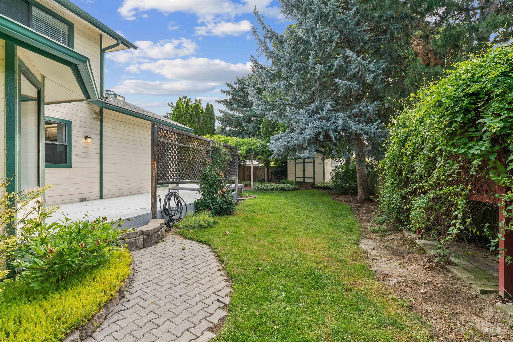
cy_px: 171
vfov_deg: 70.1
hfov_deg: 92.9
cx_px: 256
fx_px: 244
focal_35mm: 17
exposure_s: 1/50
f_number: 13
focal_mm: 17.1
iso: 400
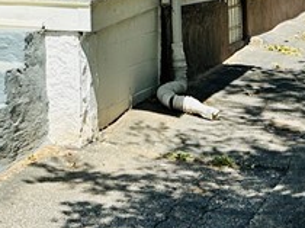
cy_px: -111
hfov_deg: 16.2
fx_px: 1030
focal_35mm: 117
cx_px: -57
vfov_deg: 12.1
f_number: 1.78
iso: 80
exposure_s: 1/4016
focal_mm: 6.86
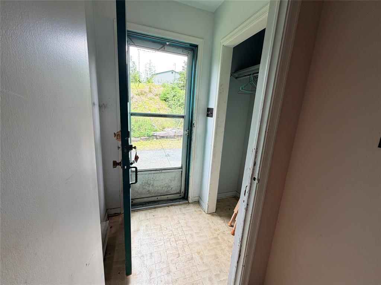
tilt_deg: -12.1
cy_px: 142
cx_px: 190
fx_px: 154
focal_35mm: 14
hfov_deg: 102.1
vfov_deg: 85.7
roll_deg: -2.9
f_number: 2.2
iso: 64
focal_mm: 2.22
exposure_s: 1/121
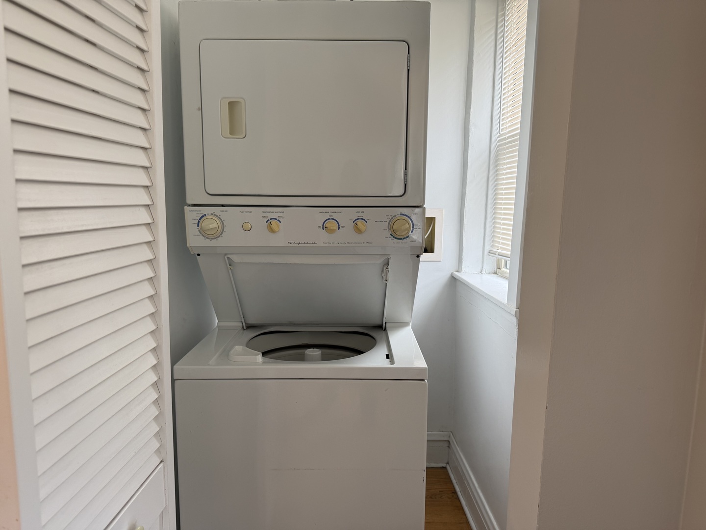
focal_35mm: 24
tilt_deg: -6.3
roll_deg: -0.7
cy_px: 265
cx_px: 353
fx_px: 489
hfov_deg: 71.6
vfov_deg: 56.8
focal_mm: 6.76
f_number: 1.78
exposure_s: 1/121
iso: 100
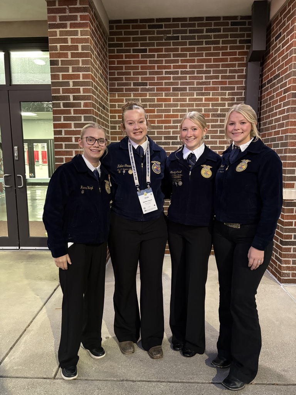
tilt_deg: -6.3
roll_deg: +0.1
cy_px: 198
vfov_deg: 67.3
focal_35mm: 26
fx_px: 296
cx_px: 148
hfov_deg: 53.1
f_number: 1.6
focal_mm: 5.96
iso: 640
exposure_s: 1/30
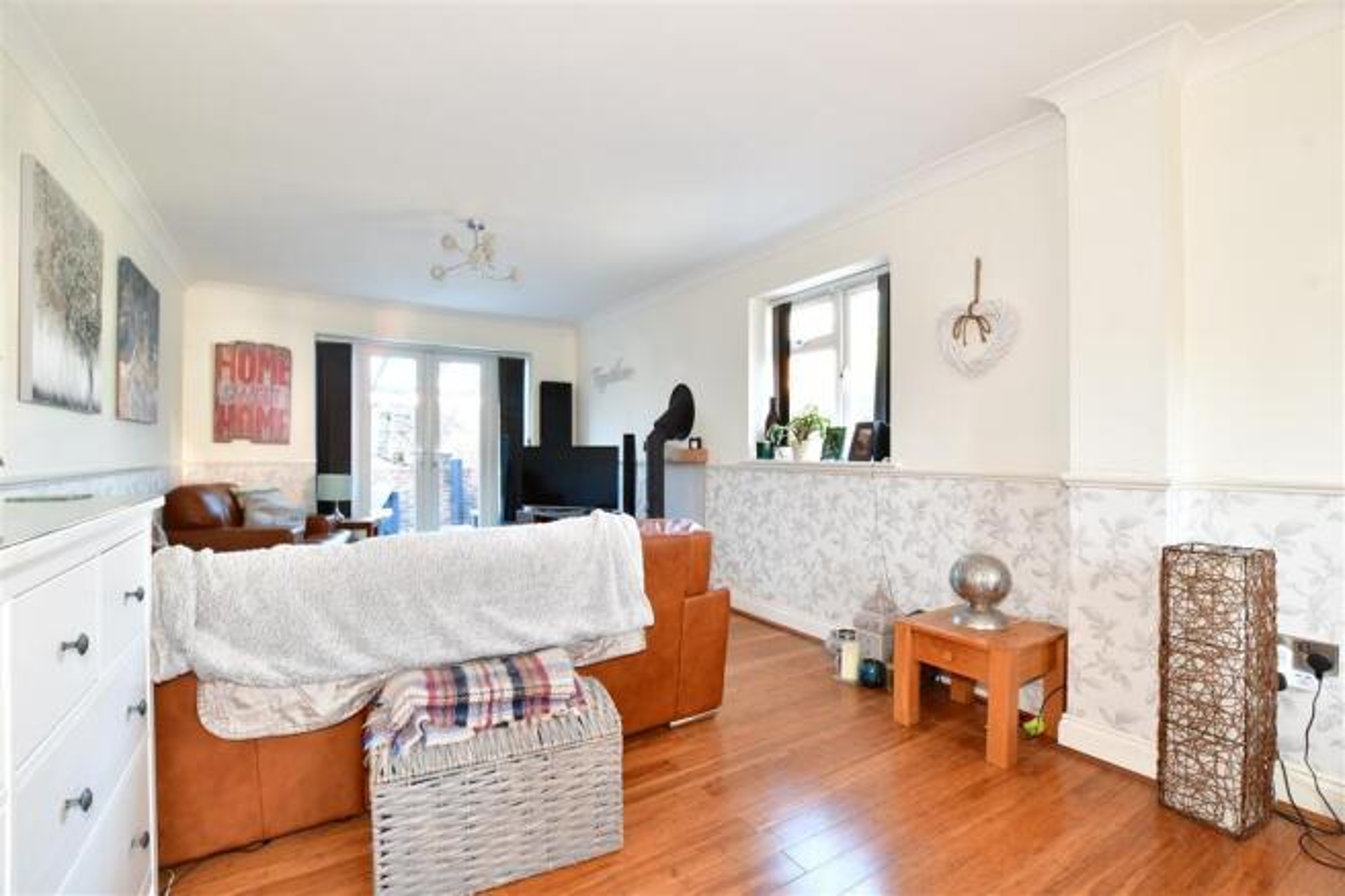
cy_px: 448
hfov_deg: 100.4
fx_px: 560
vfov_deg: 77.3
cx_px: 672
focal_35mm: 15
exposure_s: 1/1.3
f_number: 8
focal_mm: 10
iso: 200
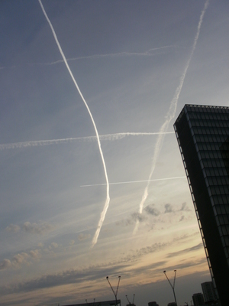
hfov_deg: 39.7
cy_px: 153
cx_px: 114
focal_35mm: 36
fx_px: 318
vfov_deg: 51.4
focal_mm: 6.3
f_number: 5.6
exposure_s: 1/400
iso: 100
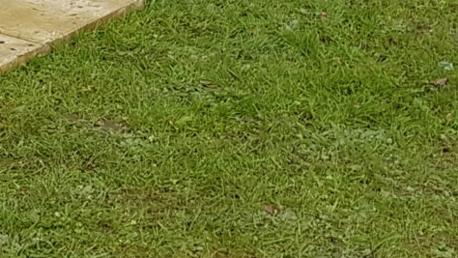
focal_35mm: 153
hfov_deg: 13.5
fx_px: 1859
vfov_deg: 7.4
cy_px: -358
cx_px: -136
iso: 40
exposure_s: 1/268
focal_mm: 4.2
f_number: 1.7
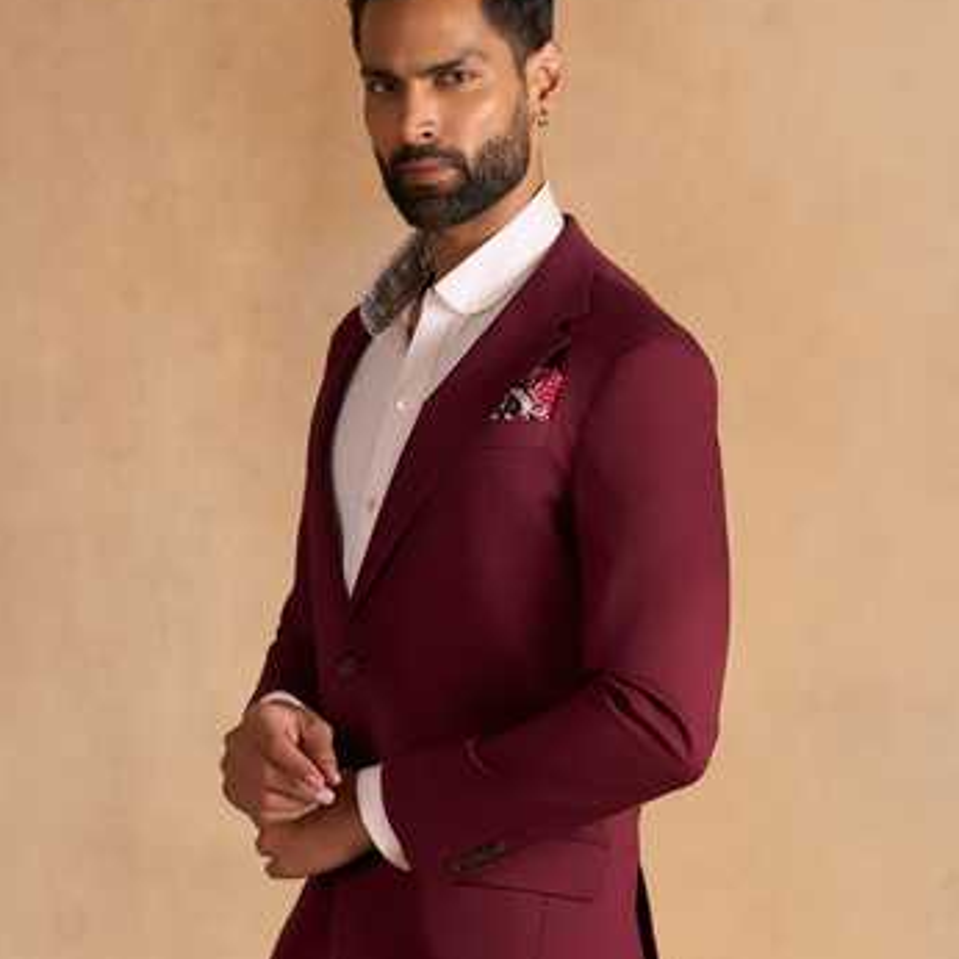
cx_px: 480
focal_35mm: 183
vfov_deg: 9.6
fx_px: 5736
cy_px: 597
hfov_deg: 9.6
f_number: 5
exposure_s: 1/160
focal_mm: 142
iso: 125
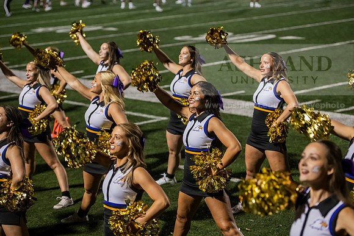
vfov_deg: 14.4
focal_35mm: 95
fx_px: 934
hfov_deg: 21.5
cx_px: 177
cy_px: 118
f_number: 3.2
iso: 4000
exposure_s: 1/500
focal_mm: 95
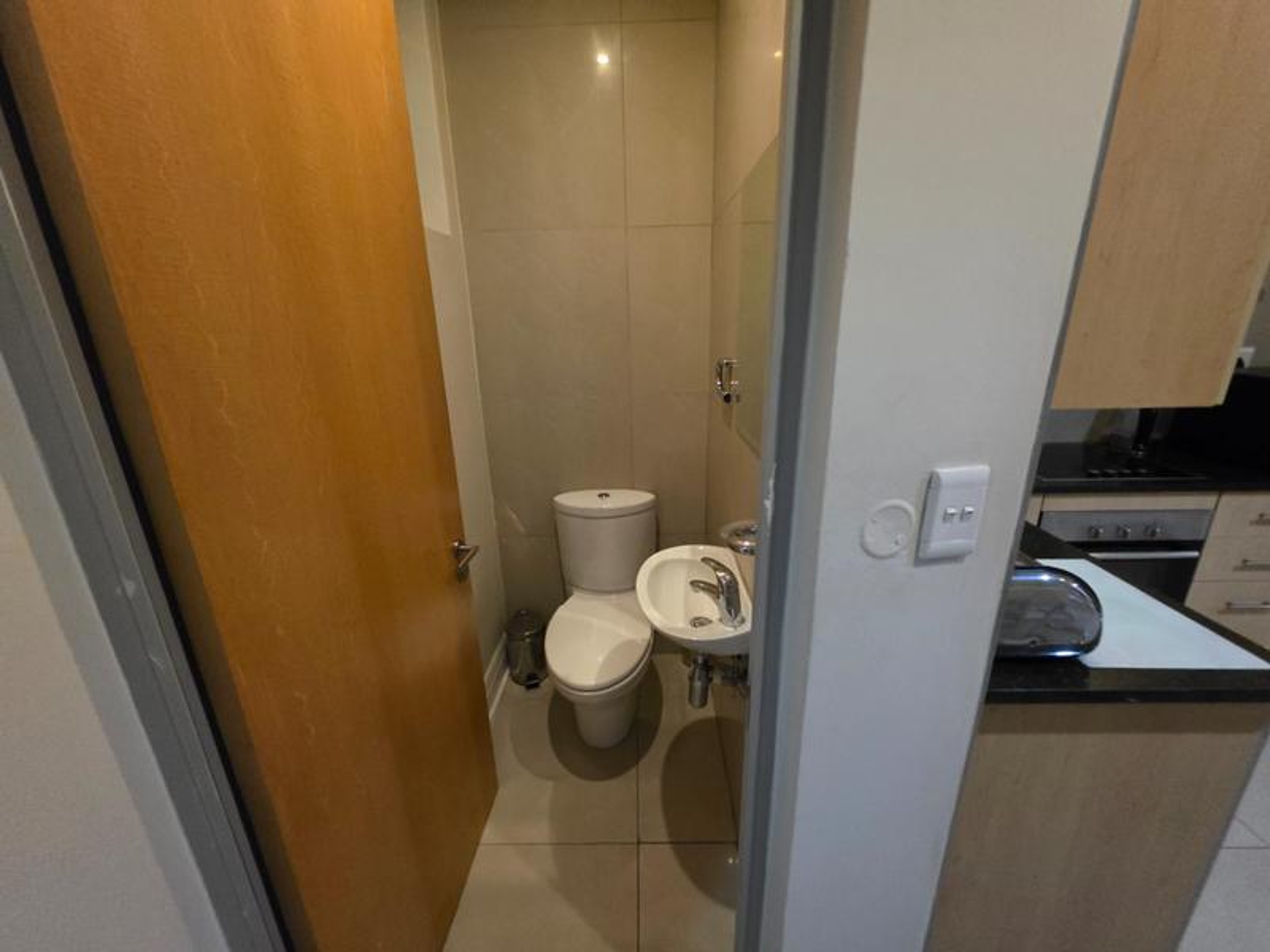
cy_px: 476
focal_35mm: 13
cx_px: 635
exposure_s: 1/50
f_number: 1.9
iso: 1250
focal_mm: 2.2
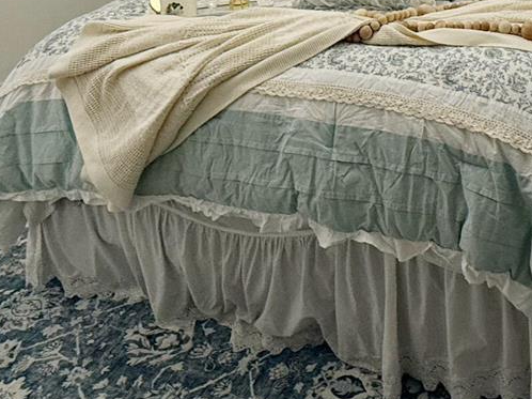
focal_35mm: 45
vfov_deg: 26.3
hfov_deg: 39.3
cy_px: -144
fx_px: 691
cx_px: 470
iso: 250
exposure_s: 1/120
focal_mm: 2.22
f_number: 2.2
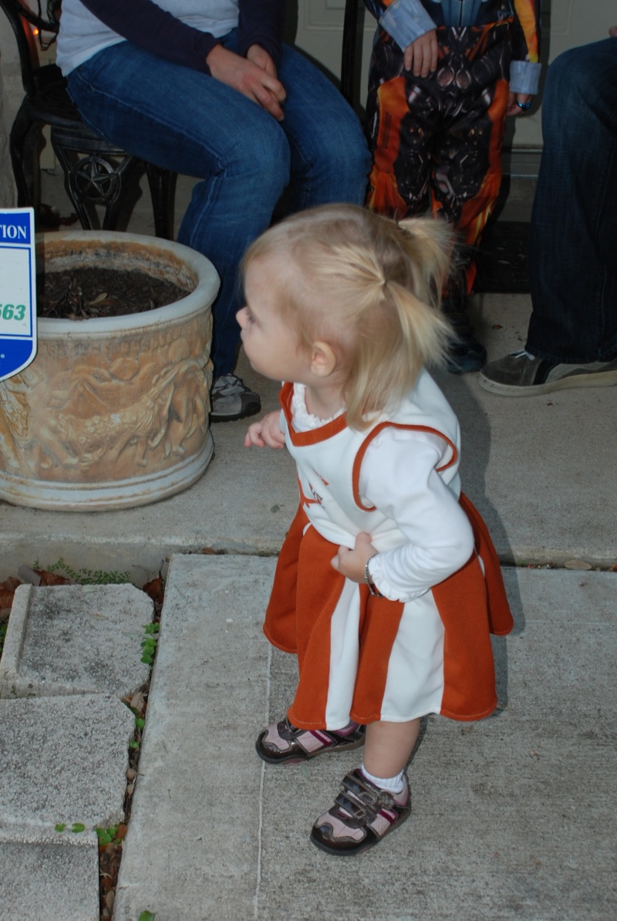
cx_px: 308
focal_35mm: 46
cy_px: 460
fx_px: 1191
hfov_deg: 29.0
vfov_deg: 42.3
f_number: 4.2
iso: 200
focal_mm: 31
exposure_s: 1/60
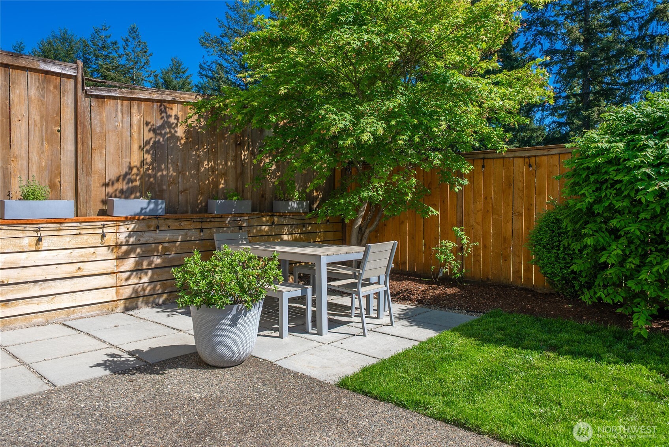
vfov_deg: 53.2
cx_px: 334
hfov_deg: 73.7
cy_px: 224
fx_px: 446
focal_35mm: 24
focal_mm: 24
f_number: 7.1
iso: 80
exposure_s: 1/160
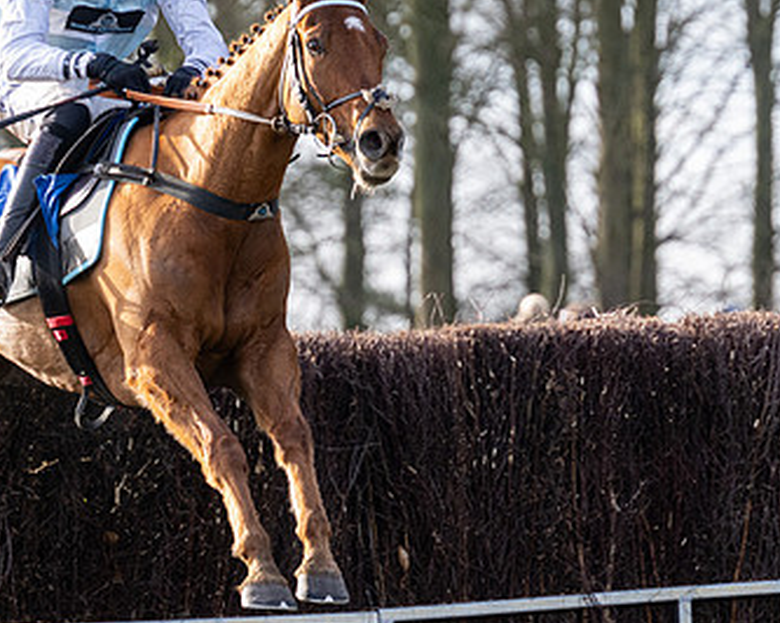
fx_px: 8998
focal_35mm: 390
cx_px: 392
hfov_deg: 5.0
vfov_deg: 4.0
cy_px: 278
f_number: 4
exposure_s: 1/1250
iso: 800
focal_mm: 160
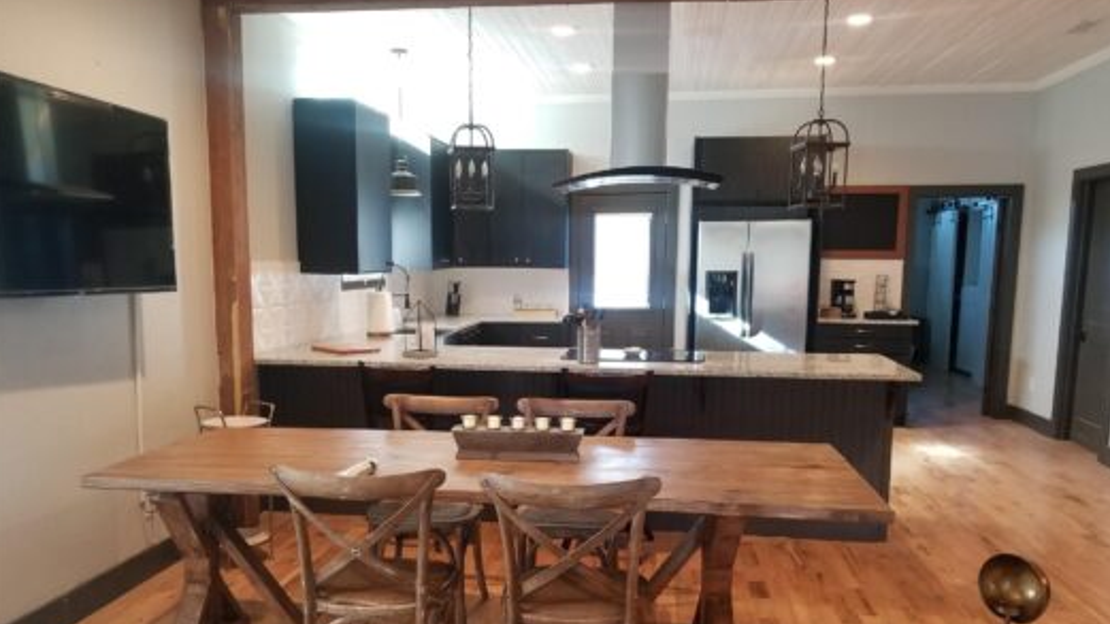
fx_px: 854
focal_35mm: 29
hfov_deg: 66.1
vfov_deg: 39.9
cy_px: 394
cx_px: 557
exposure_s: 1/30
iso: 250
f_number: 1.7
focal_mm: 4.25
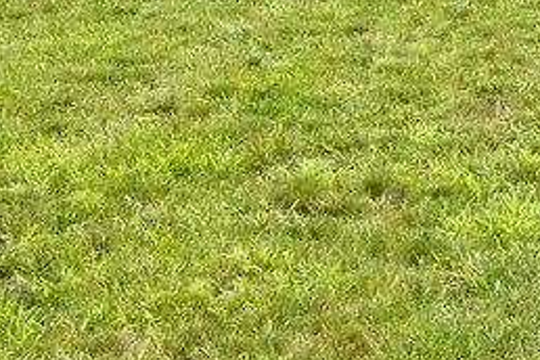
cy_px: -805
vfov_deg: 8.2
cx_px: 599
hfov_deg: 14.8
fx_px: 2025
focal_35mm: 135
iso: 100
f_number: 8
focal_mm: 17
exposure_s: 1/500
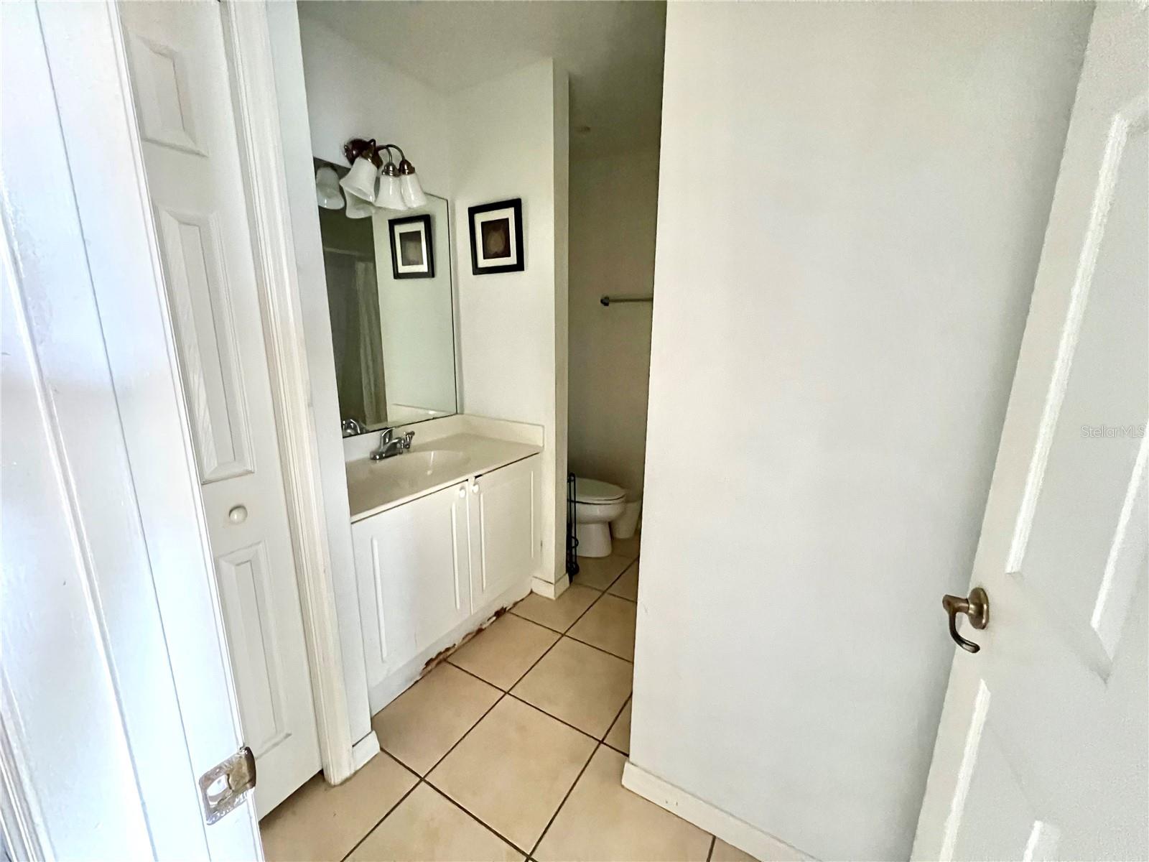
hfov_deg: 106.2
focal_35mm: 13
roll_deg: -0.7
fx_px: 432
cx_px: 574
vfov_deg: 89.9
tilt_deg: -12.4
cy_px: 431
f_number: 1.8
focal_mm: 1.57
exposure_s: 1/41
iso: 1000
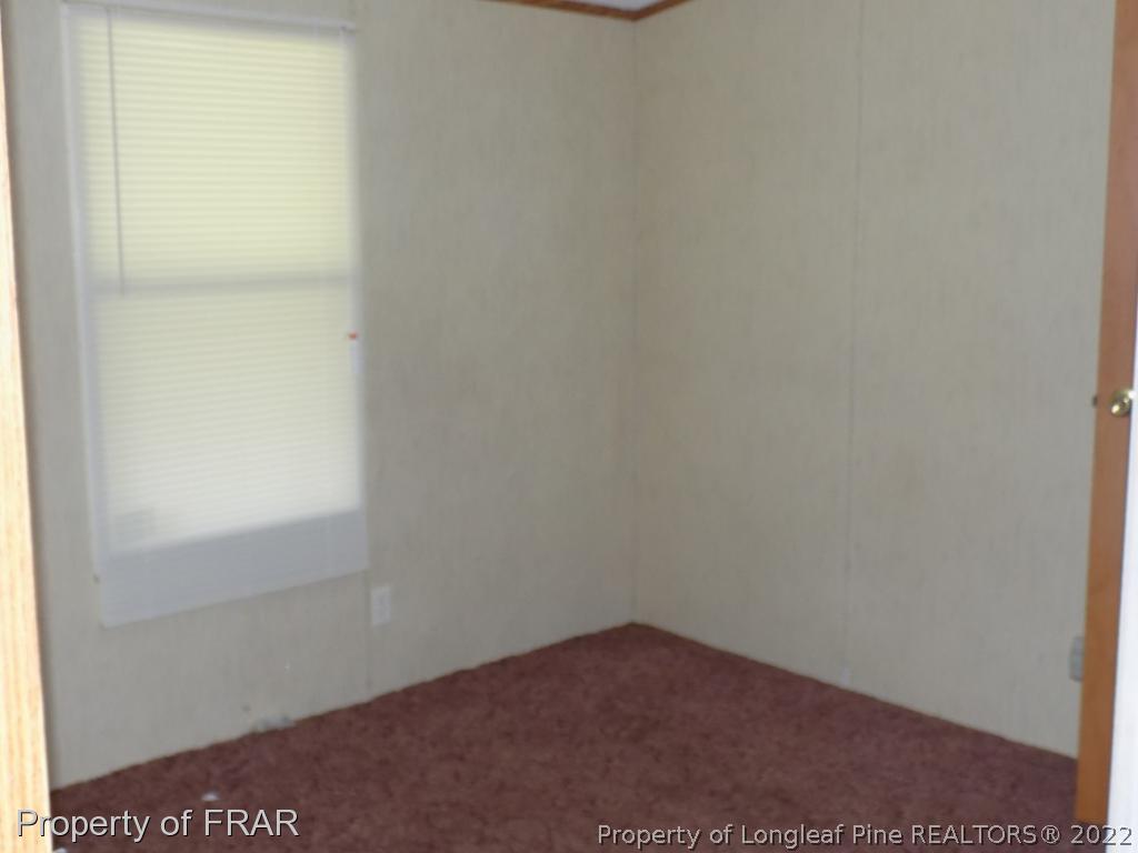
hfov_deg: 50.1
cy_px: 426
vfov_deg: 38.7
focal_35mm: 37
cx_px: 569
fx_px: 1216
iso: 220
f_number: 3.5
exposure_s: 1/30
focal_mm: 6.6
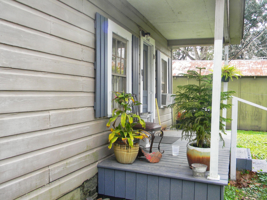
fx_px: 278
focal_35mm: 36
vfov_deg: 39.7
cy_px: 100
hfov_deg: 51.4
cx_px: 134
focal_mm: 6.4
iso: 80
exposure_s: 1/175
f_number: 3.7
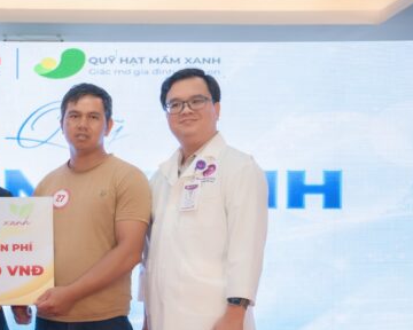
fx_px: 1247
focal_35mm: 102
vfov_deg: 15.0
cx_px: 20
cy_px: 241
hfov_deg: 18.4
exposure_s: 1/125
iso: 1250
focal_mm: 51
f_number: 2.8
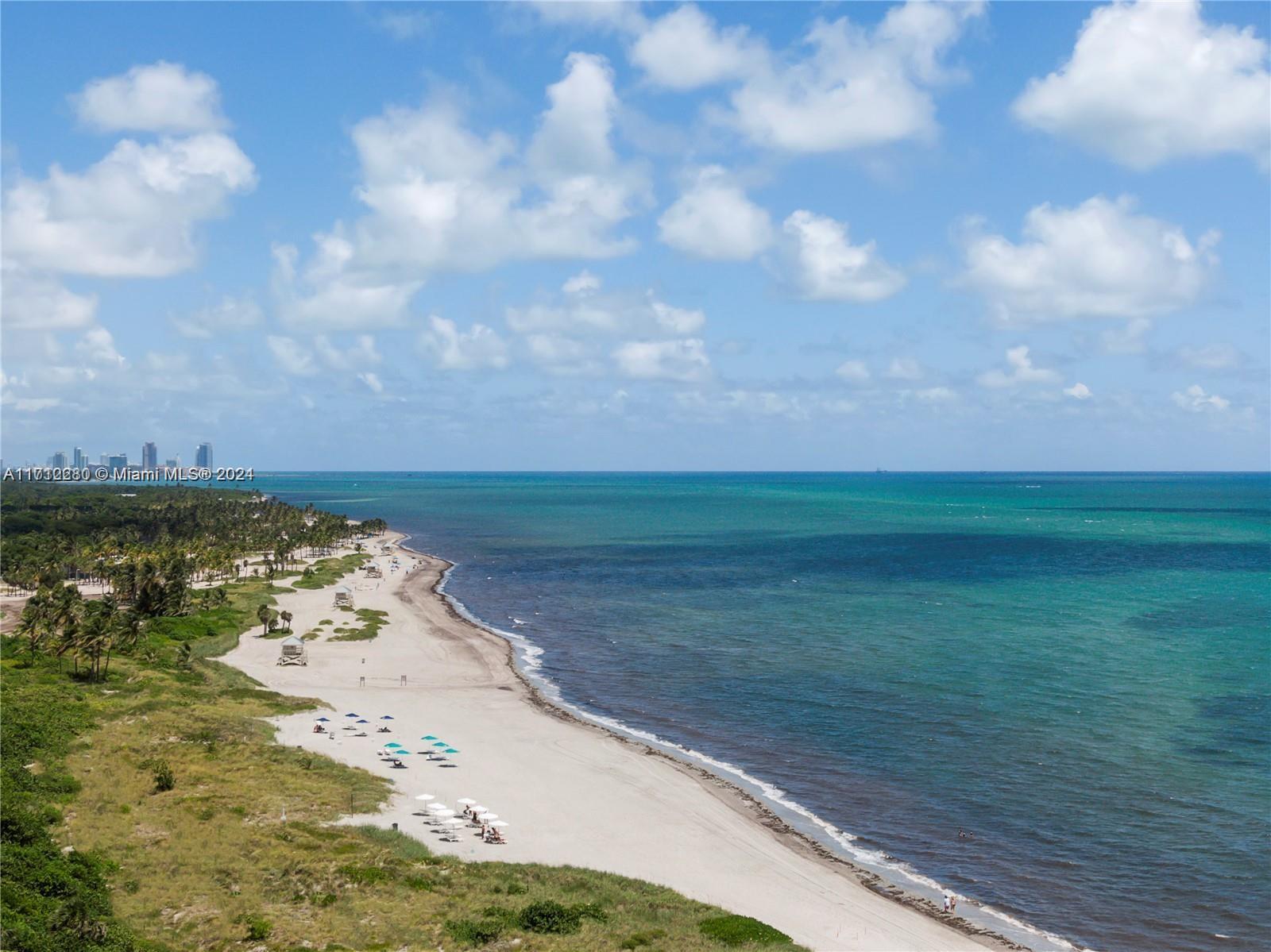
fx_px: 1762
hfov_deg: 39.7
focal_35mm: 48
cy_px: 476
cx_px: 636
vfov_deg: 30.3
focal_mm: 8.6
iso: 100
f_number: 3.8
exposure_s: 1/1250
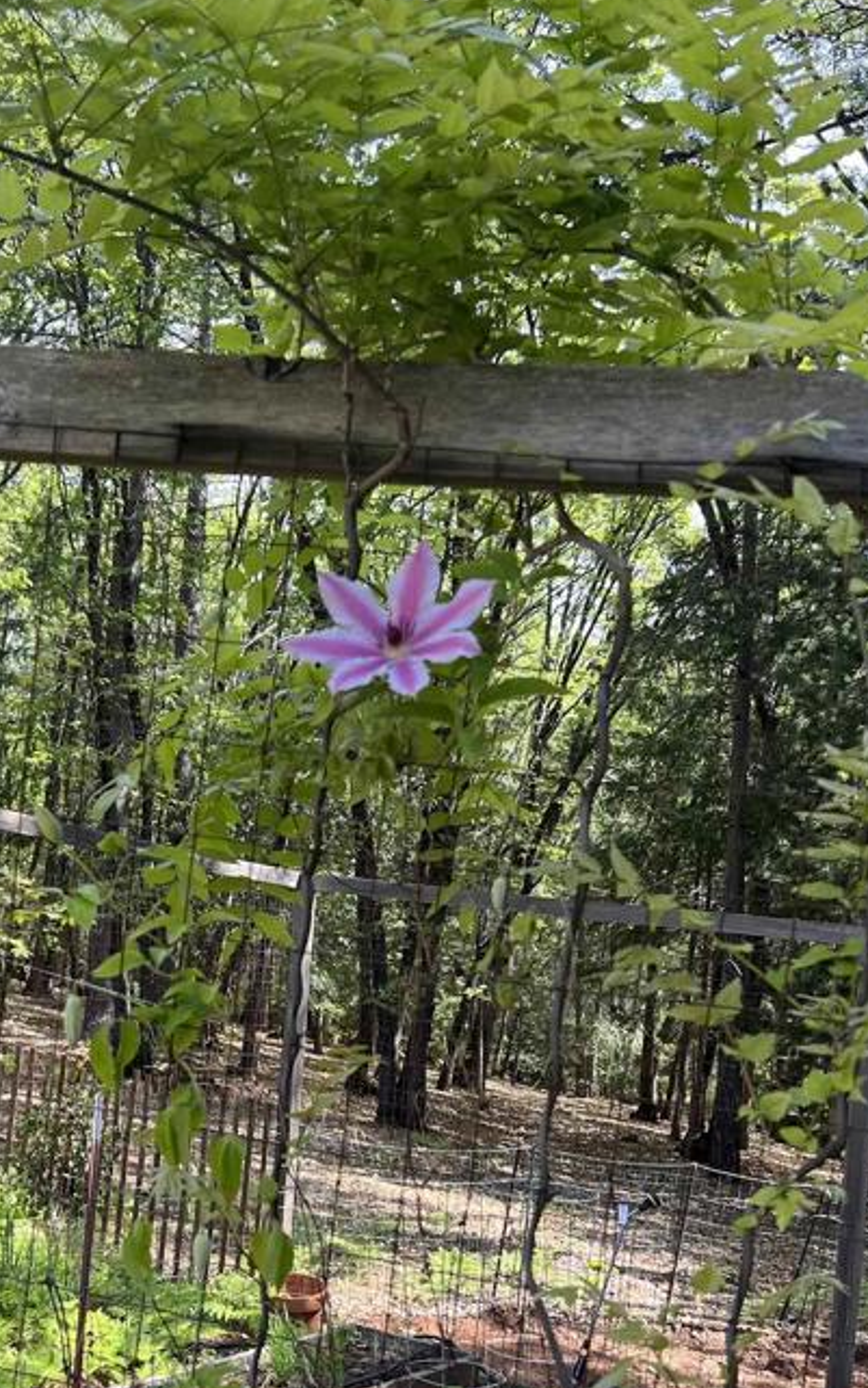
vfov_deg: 44.5
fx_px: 1664
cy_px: 935
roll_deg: -3.7
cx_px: 240
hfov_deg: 28.9
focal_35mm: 44
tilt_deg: +1.5
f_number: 1.5
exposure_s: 1/408
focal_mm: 5.7
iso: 50
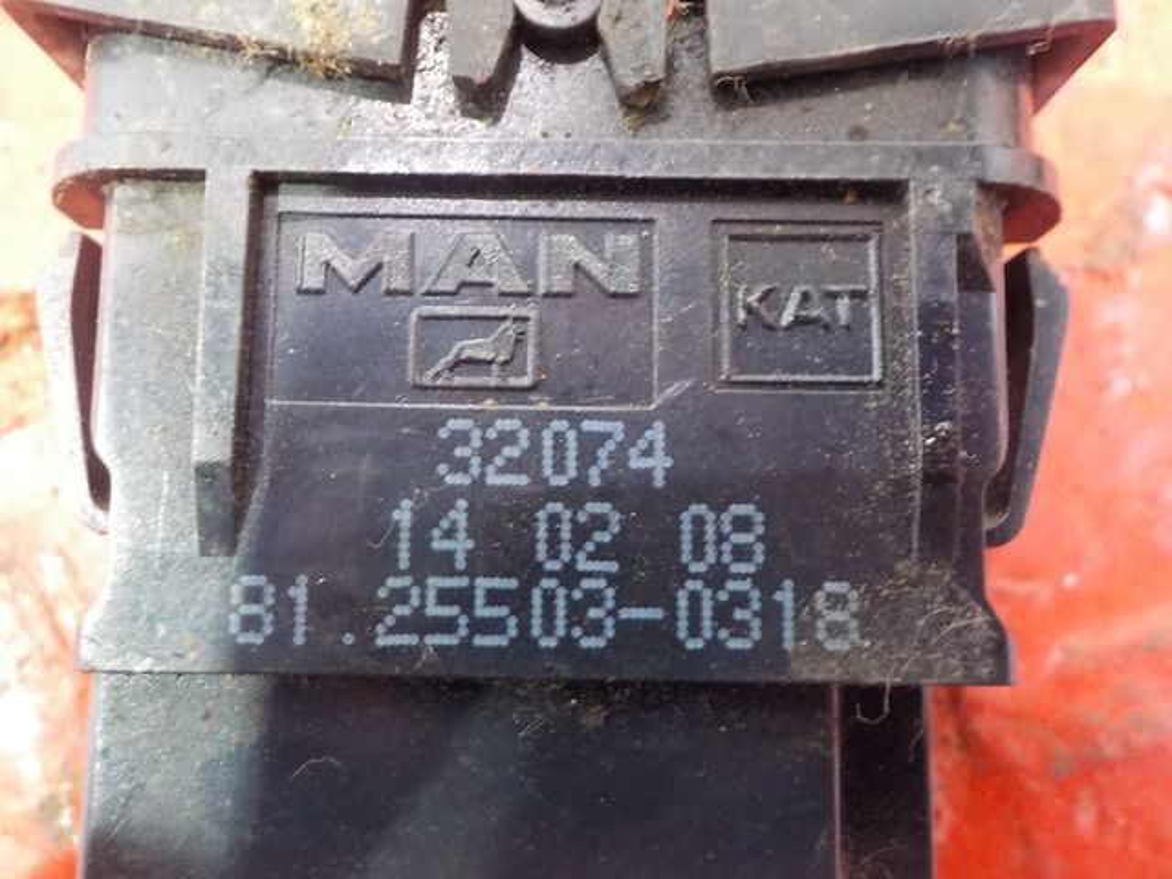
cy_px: 440
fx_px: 1016
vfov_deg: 46.8
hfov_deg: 60.0
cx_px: 586
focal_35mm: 30
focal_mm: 4.1
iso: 560
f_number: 3.3
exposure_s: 1/8
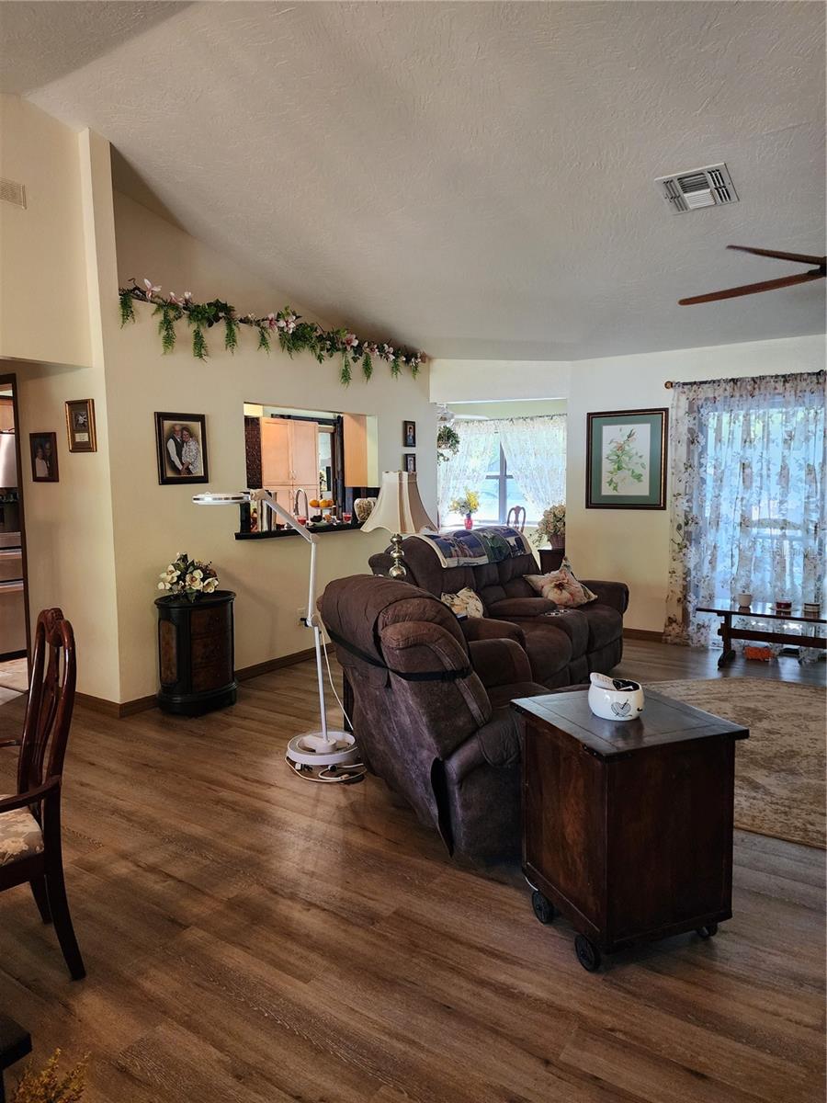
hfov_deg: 58.9
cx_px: 414
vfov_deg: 73.9
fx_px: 733
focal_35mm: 23
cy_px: 552
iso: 500
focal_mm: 6.4
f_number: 1.8
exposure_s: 1/120
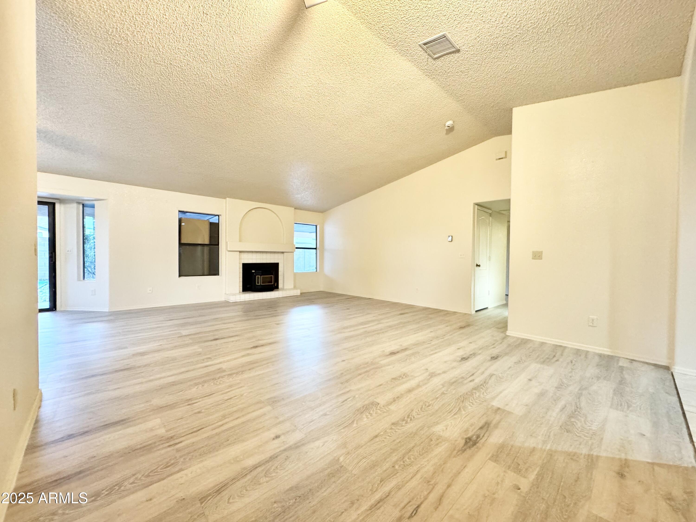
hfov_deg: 102.1
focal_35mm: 14
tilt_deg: -1.2
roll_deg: -1.0
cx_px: 348
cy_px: 261
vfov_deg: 85.7
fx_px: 281
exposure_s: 1/60
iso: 400
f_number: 2.2
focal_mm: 2.22
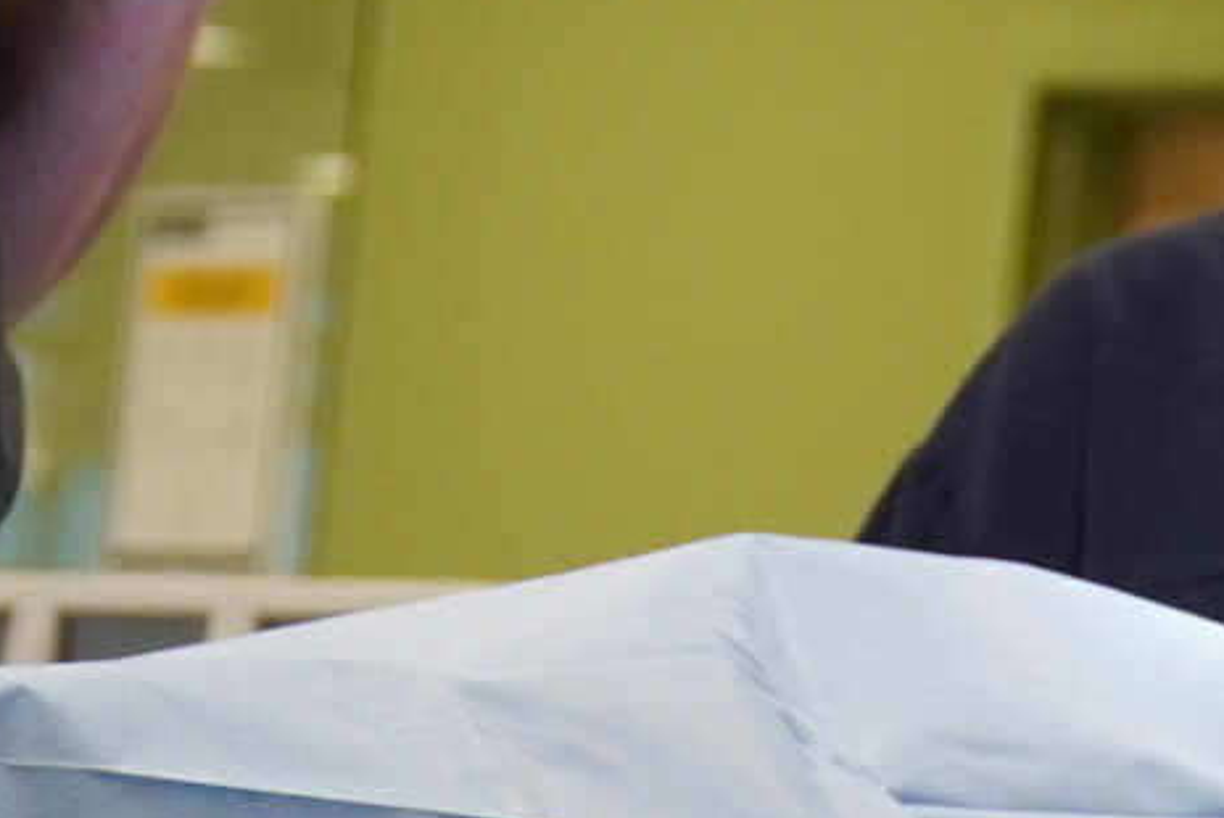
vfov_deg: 3.5
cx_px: 691
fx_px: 13225
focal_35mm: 389
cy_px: -297
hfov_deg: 5.3
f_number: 4
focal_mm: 47
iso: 800
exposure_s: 1/160
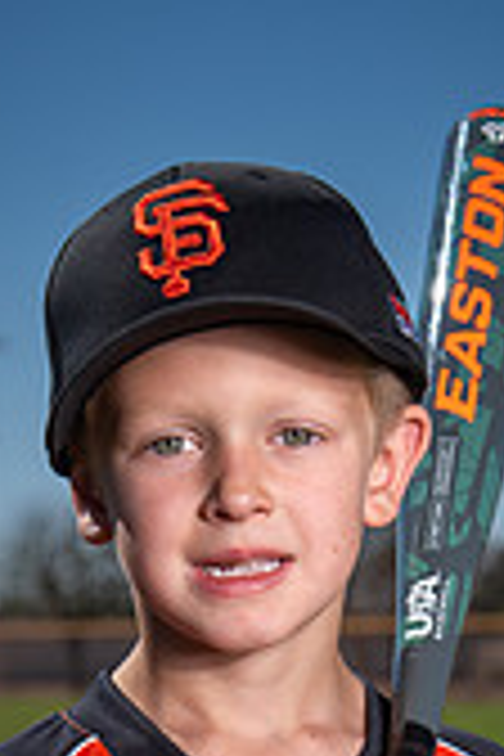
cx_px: 220
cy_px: 990
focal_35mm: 174
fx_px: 3654
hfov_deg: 7.9
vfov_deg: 11.5
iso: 100
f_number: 5.6
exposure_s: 1/1250
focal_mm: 65
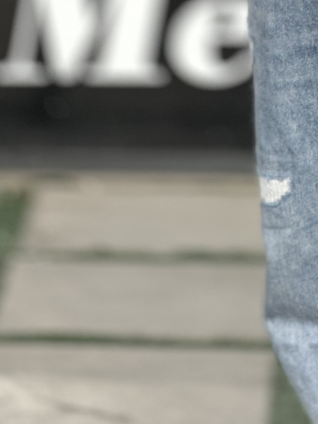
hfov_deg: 4.3
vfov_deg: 5.6
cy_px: -469
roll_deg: -1.2
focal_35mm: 347
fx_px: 4251
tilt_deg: -2.1
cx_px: 436
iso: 32
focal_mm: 9
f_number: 2.8
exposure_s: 1/1220
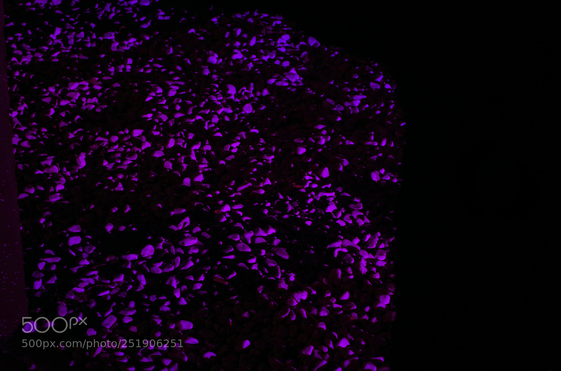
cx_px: 280
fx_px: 1275
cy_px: 186
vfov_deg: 16.6
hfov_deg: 24.8
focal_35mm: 82
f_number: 5.6
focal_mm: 55
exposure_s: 1/20
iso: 400
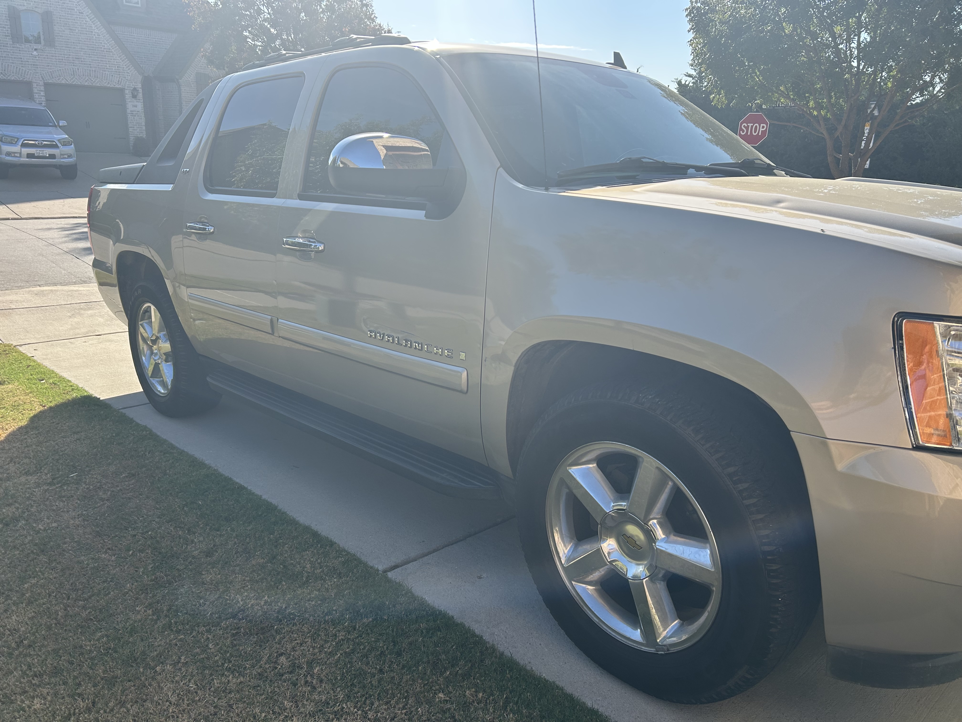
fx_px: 723
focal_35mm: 26
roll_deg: -2.9
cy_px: 361
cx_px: 481
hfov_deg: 67.3
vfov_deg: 53.1
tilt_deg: -17.2
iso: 50
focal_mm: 5.7
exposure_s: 1/2008
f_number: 1.5
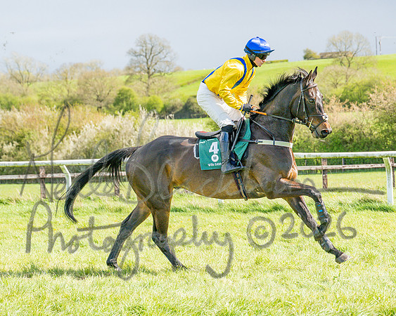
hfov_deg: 16.2
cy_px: 158
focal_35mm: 118
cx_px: 238
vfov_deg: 13.0
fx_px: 1386
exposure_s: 1/2500
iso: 200
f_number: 4
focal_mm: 70
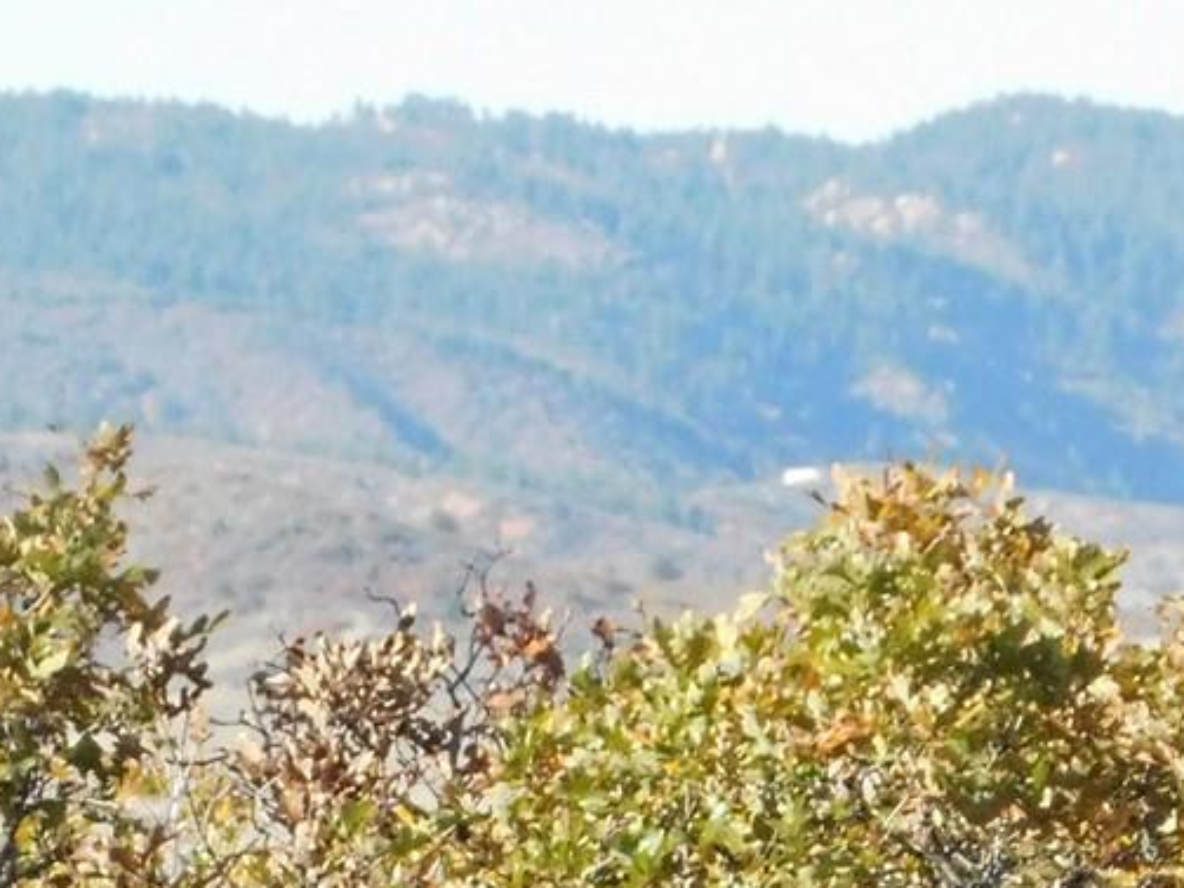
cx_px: 454
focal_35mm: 846
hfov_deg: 2.3
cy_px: 798
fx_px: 28930
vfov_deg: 1.8
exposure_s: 1/1250
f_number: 5.7
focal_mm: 47.2
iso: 800
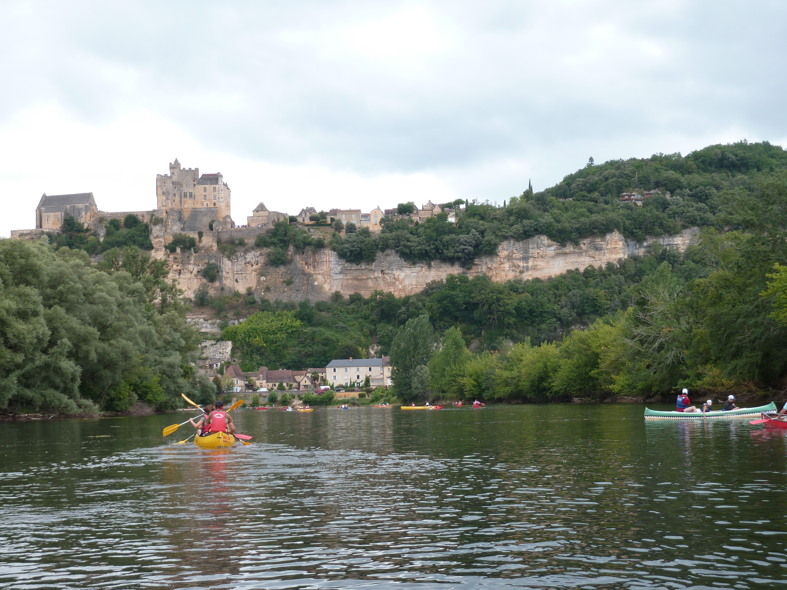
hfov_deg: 36.8
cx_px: 394
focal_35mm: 52
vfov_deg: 28.0
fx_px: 1182
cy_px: 295
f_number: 3.8
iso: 80
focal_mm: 8.5
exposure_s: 1/160
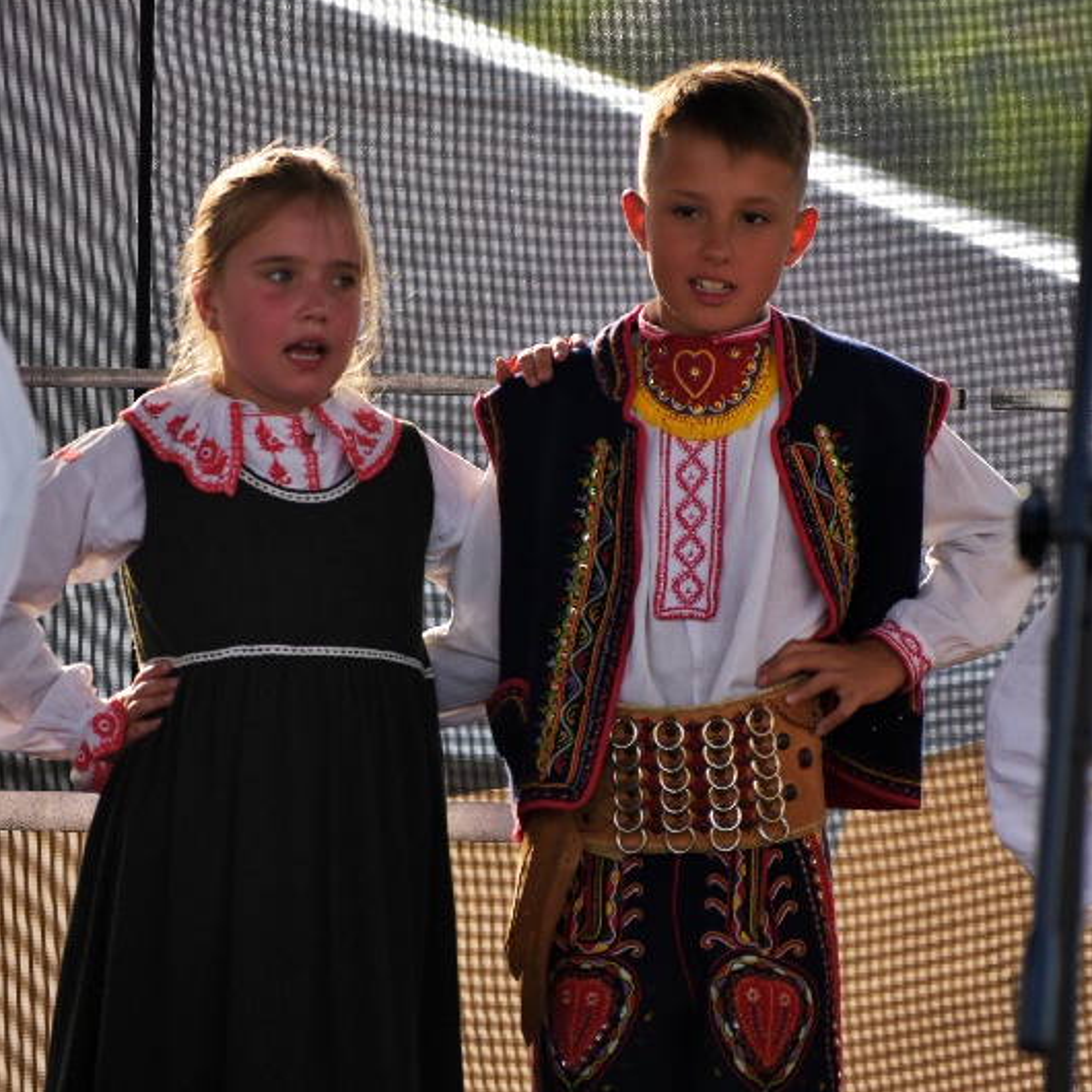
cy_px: 635
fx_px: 14419
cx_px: 545
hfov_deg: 4.3
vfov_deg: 4.3
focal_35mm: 404
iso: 400
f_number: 5.6
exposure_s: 1/400
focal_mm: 210
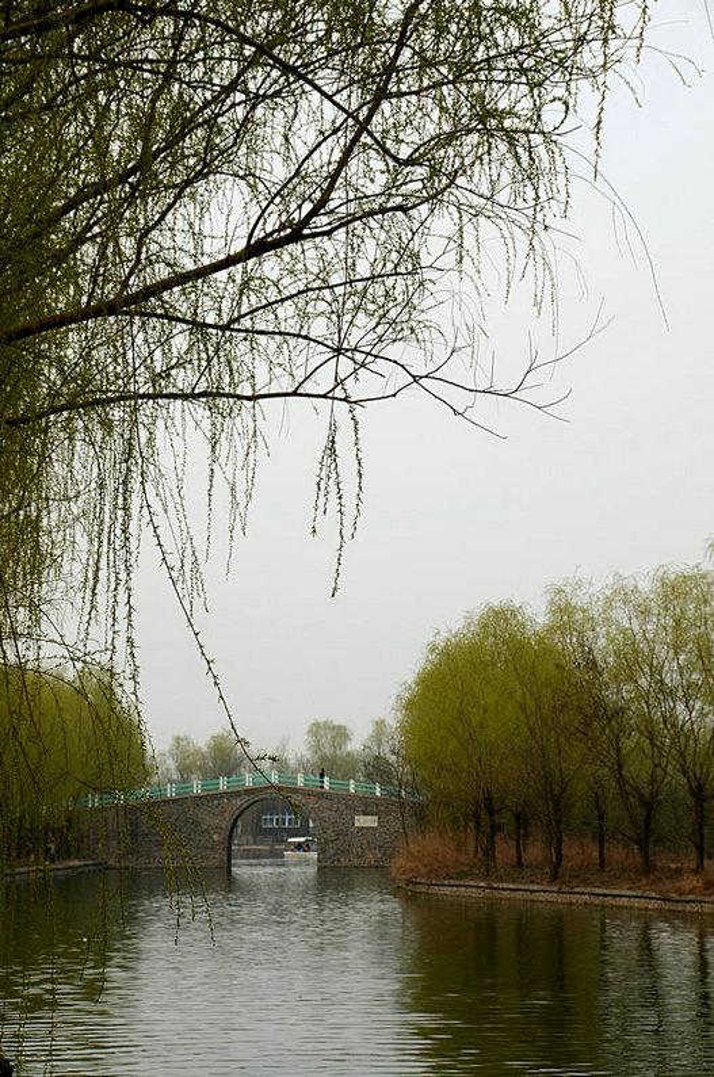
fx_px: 2912
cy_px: 538
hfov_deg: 14.0
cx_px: 357
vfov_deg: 21.0
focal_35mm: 98
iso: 100
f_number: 11
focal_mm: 65
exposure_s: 1/125
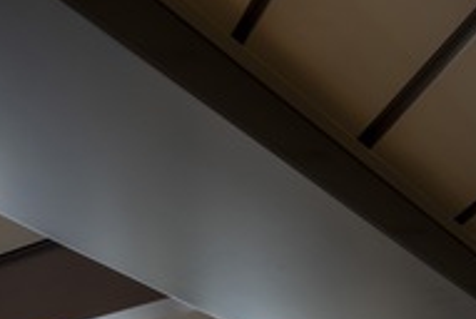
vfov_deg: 12.0
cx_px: -167
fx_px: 1245
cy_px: 740
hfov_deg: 19.7
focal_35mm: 94
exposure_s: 1/60
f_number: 11
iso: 200
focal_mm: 20
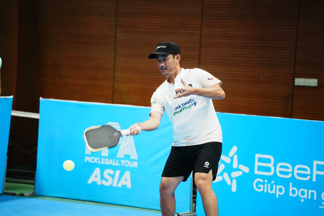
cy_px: 108
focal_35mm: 141
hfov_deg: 14.5
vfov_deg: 9.7
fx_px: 1270
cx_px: 162
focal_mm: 141
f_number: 2.8
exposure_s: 1/640
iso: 6400
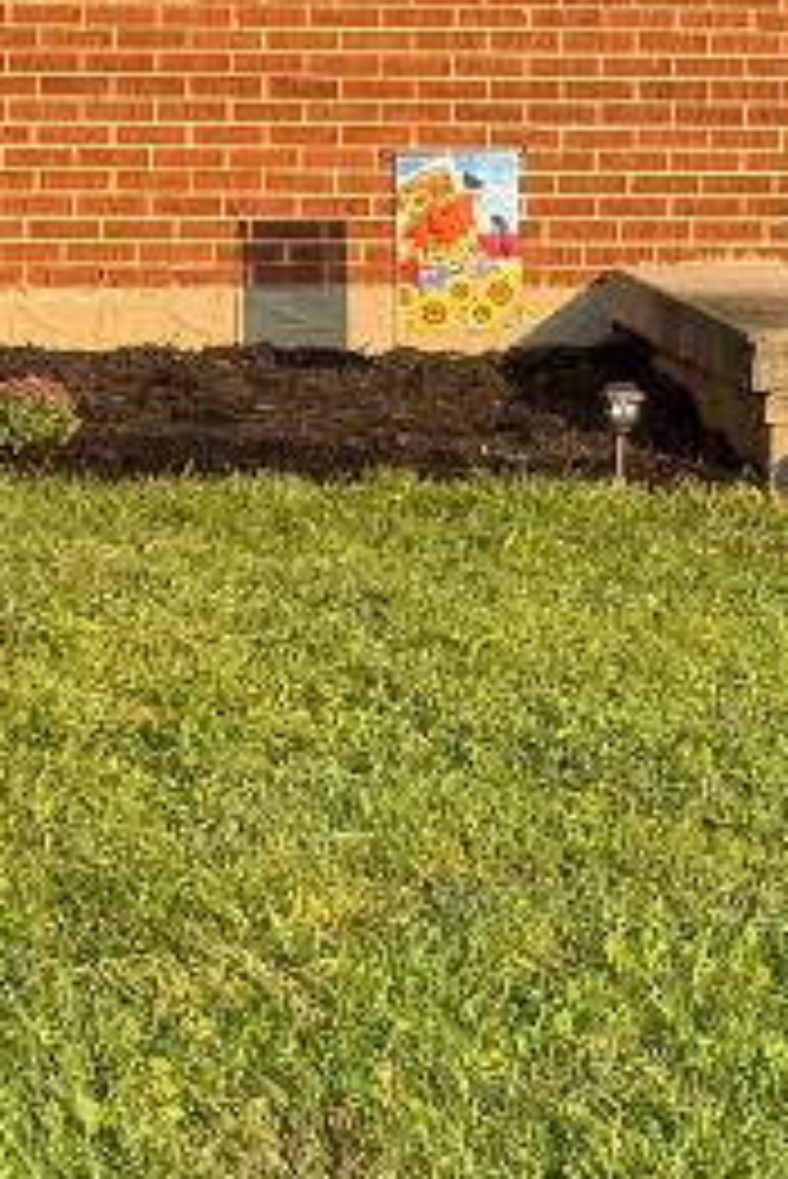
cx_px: 261
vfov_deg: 14.2
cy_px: 56
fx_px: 4689
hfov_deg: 9.6
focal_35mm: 143
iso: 80
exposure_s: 1/1585
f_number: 1.78
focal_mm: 6.76
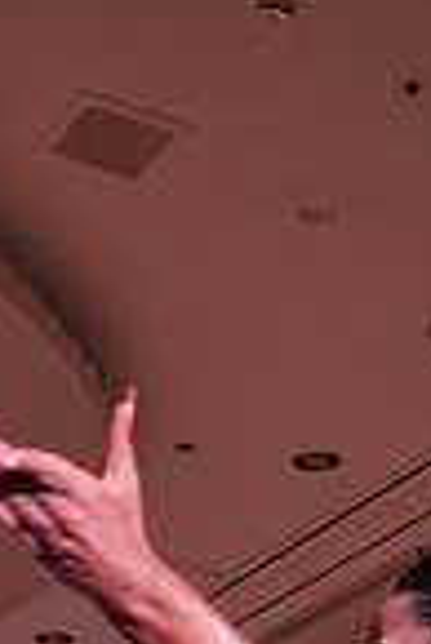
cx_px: 38
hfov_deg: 11.4
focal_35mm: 120
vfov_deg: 14.5
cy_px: 1235
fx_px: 2150
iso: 6400
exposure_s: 1/320
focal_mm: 30
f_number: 5
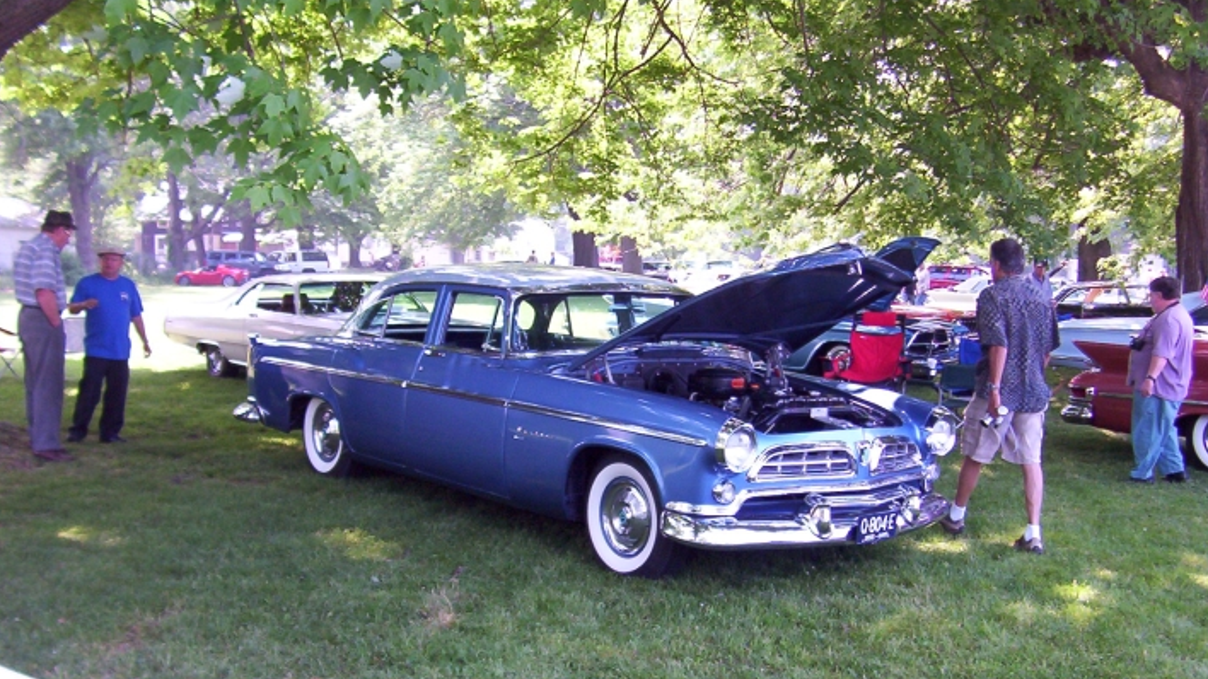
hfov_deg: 50.5
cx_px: 606
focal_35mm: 40
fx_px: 1281
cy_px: 432
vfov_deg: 29.6
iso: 100
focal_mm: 5.54
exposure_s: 1/168
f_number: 2.76
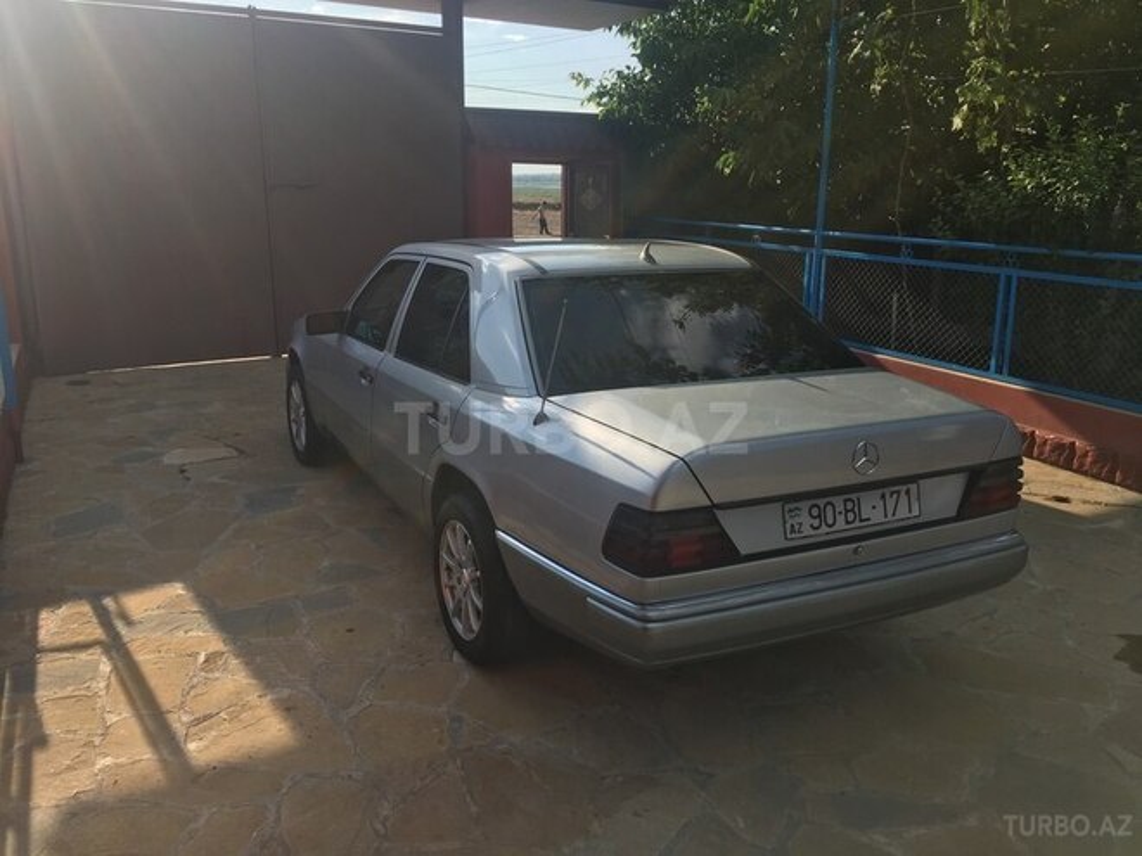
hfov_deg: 61.7
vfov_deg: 48.2
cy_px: 428
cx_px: 571
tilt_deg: -14.7
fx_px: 957
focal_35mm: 29
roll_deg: +1.2
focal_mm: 4.15
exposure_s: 1/1026
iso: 25
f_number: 2.2
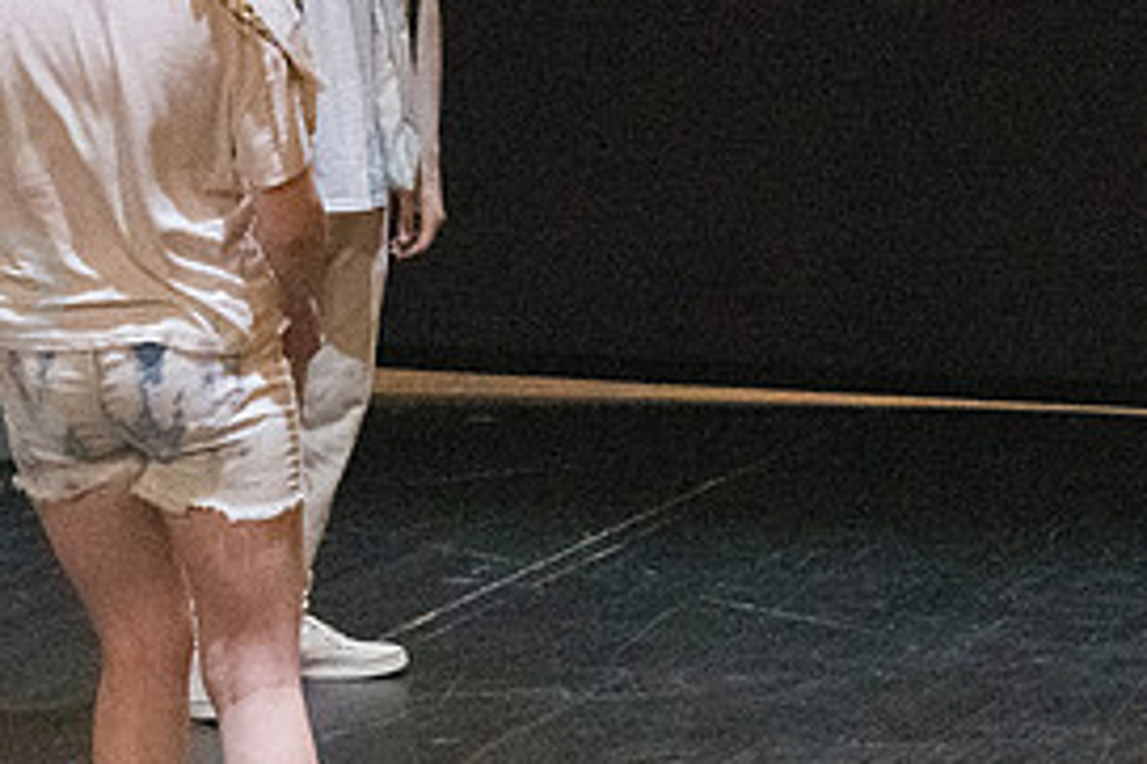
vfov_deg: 6.9
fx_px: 6304
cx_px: -63
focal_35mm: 198
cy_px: 346
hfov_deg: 10.3
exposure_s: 1/400
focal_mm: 62
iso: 25600
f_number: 5.6
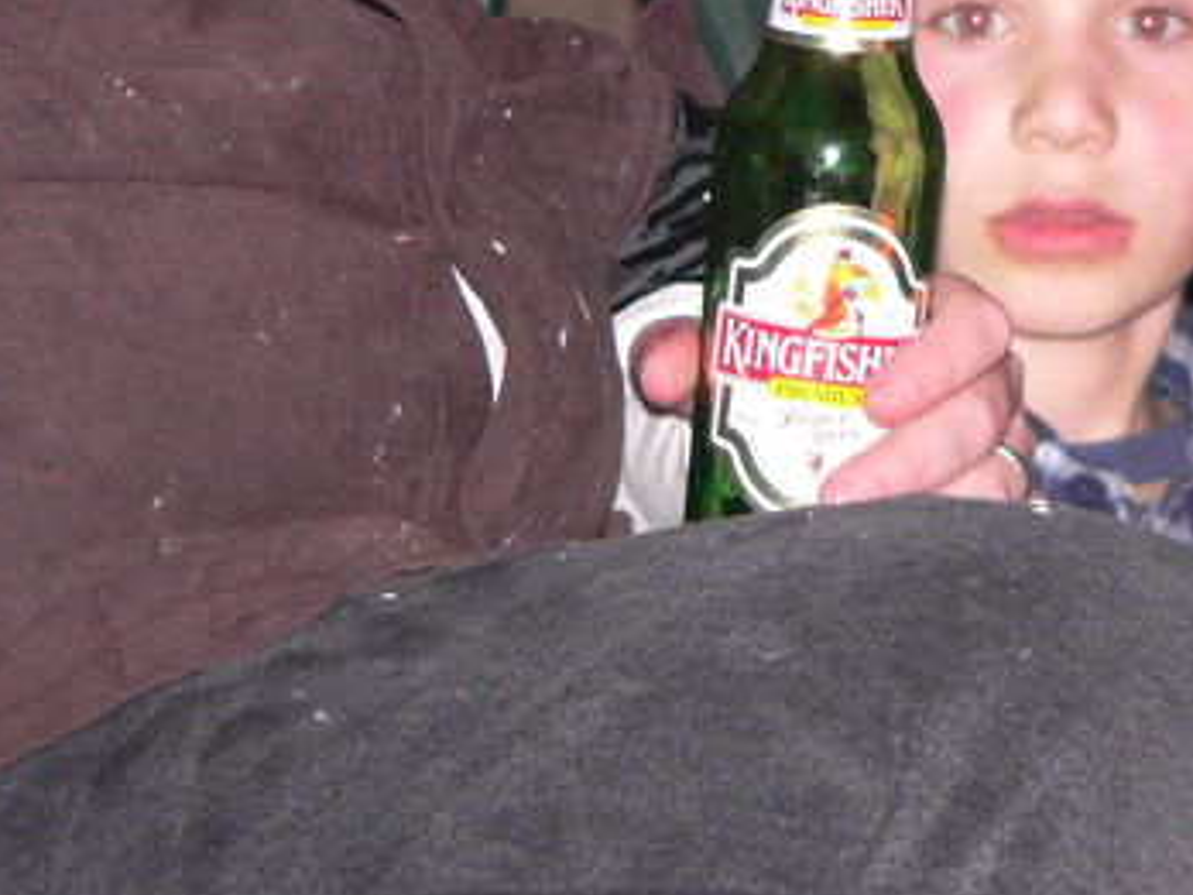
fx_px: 11235
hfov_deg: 6.1
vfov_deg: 4.6
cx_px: 1020
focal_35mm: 326
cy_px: 194
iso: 400
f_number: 2.8
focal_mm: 29.1
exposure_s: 1/60
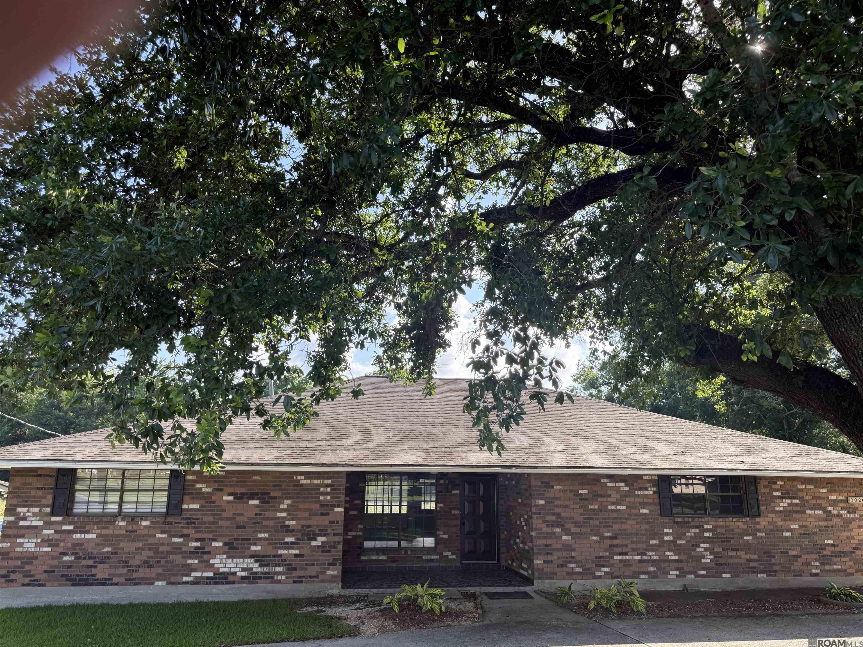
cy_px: 324
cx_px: 432
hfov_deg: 71.6
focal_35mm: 24
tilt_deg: +14.5
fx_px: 598
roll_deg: -0.8
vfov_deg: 56.8
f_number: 1.78
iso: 100
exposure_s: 1/1032
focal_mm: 6.76
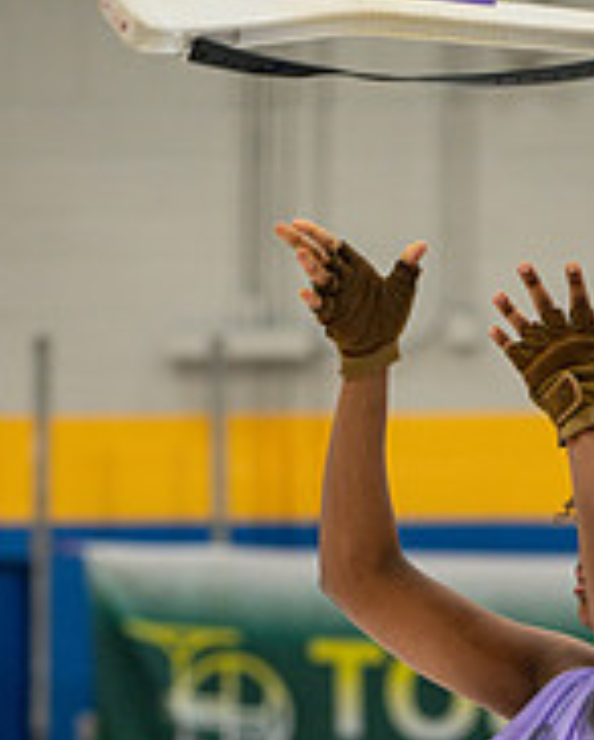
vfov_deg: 6.1
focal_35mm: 313
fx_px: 6867
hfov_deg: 5.0
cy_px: 890
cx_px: 382
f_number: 4
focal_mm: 135
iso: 1400
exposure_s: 1/500
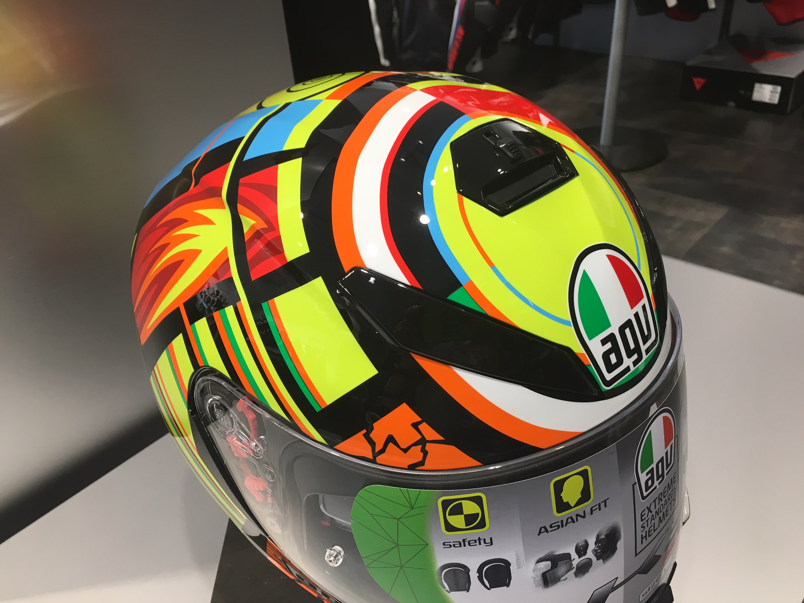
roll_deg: +4.4
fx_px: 674
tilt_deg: -32.9
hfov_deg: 61.7
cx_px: 402
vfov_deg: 48.2
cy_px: 302
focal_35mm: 29
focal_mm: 4.15
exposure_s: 1/30
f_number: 2.2
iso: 50
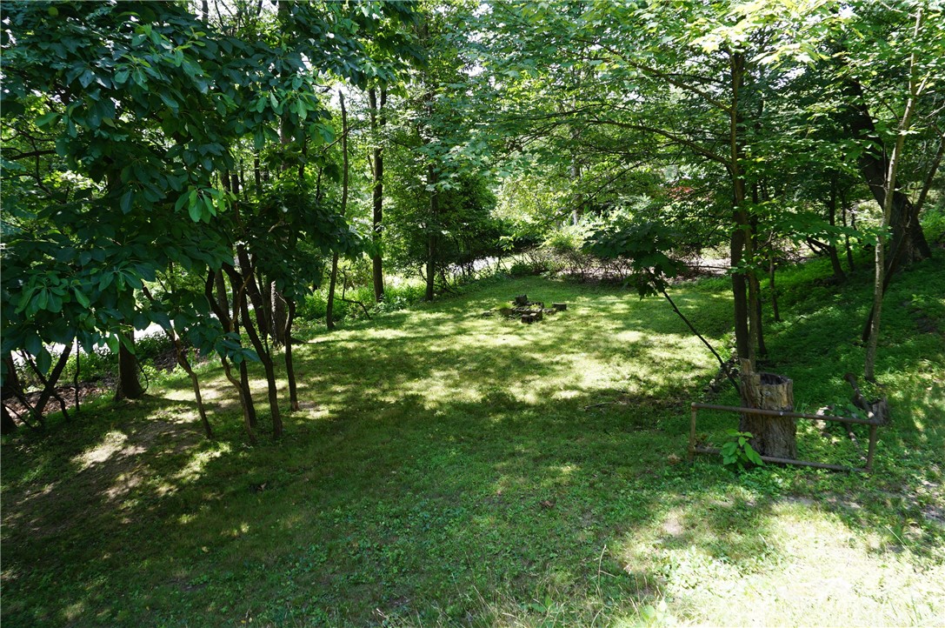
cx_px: 472
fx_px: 629
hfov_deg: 73.8
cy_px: 314
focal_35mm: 24
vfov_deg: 53.0
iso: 100
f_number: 4.5
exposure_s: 1/60
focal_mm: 16
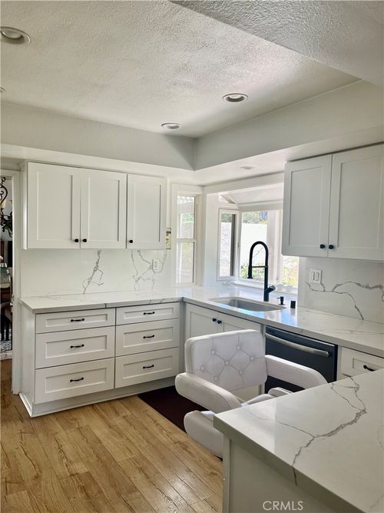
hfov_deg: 53.0
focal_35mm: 26
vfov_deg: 67.3
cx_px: 192
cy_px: 256
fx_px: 385
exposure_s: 1/122
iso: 32
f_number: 1.6
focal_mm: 5.1
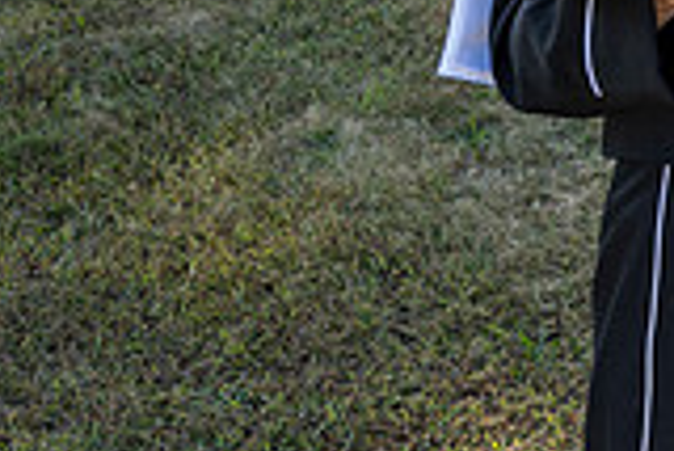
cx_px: 1137
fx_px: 1630
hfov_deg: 19.0
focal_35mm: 87
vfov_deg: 14.6
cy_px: -230
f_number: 4.5
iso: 250
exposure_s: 1/250
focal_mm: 24
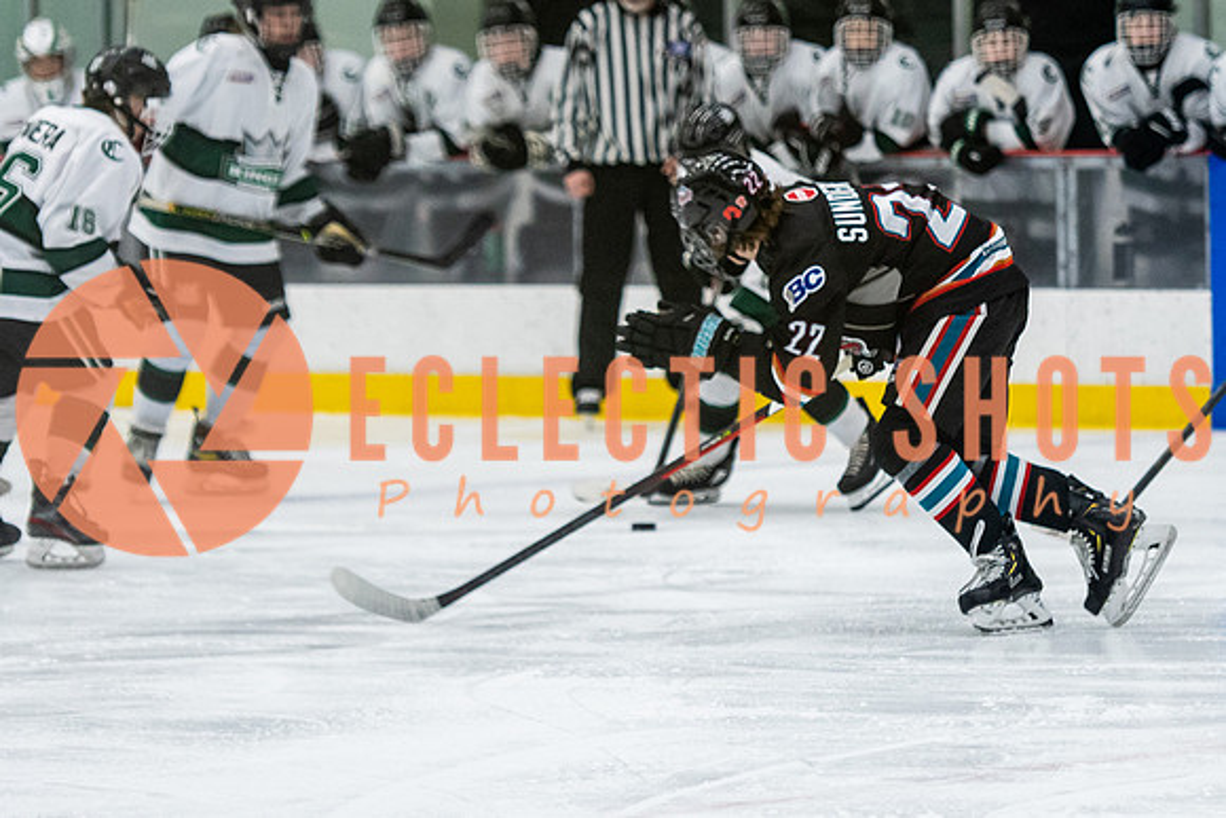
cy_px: 245
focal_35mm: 247
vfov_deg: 5.6
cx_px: 877
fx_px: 8417
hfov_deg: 8.3
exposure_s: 1/640
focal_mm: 112
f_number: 2.8
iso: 1800
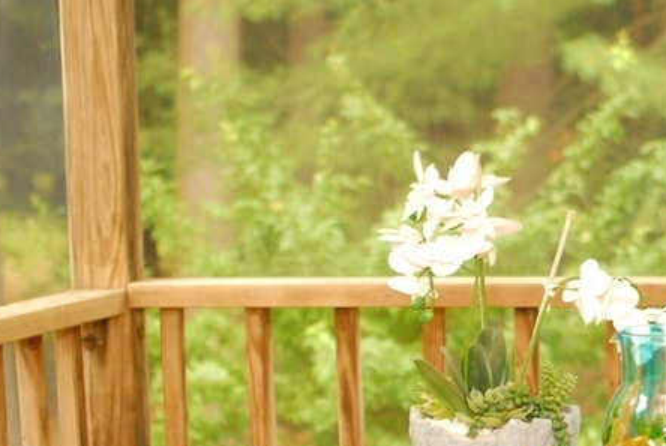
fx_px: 2244
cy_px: 335
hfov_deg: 16.7
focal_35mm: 121
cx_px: 590
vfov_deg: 11.3
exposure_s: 1/125
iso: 800
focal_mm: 35
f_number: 2.5
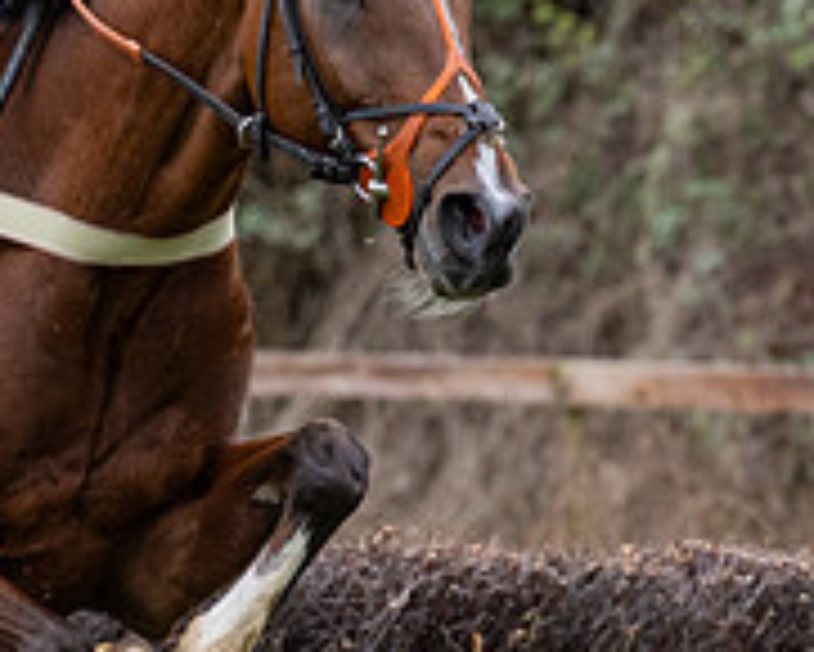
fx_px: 15885
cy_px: 646
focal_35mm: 659
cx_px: 368
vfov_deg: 2.4
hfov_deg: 2.9
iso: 800
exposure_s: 1/1250
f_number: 4
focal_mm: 130
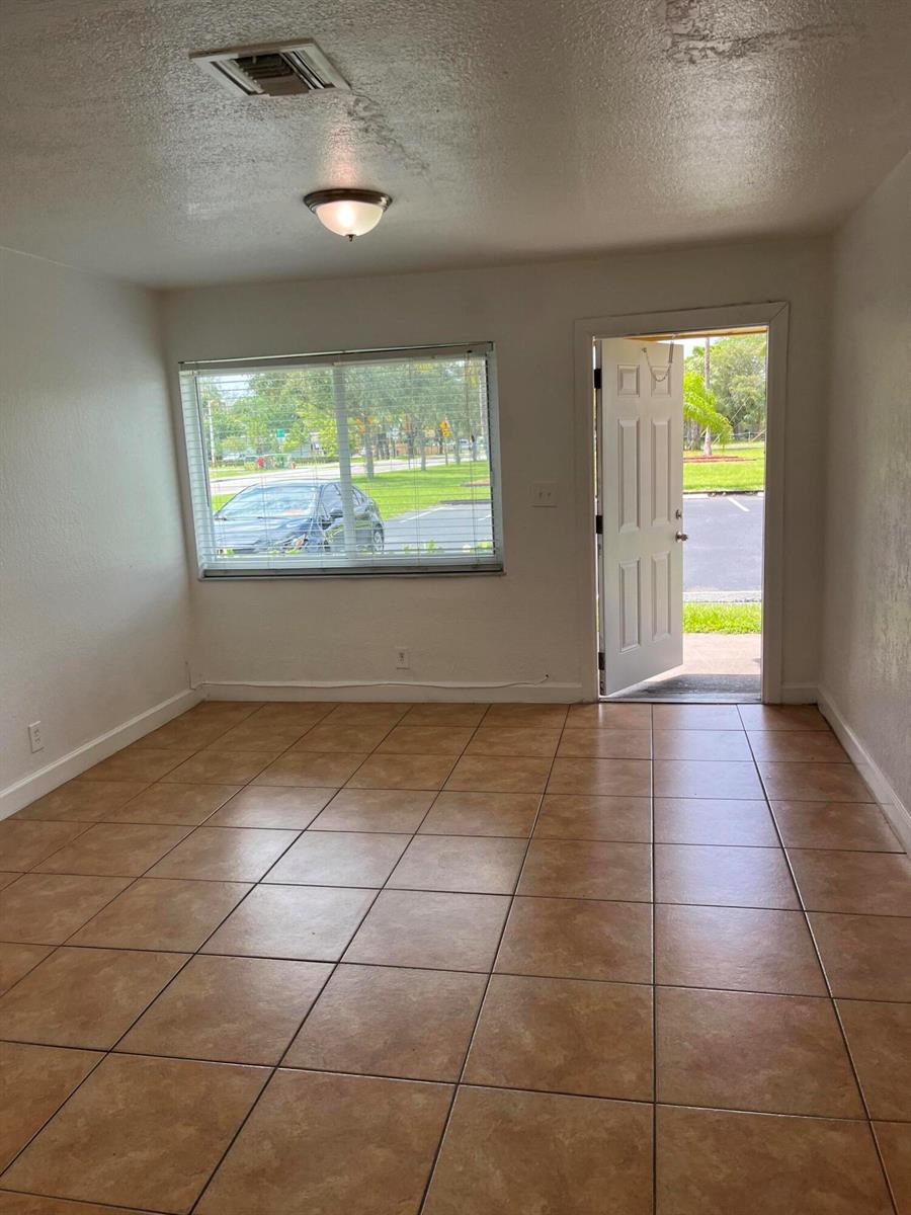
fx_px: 912
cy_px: 608
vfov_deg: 67.3
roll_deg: +1.0
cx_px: 456
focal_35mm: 26
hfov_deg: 53.1
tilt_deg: -10.9
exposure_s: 1/430
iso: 50
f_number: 1.6
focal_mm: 5.1
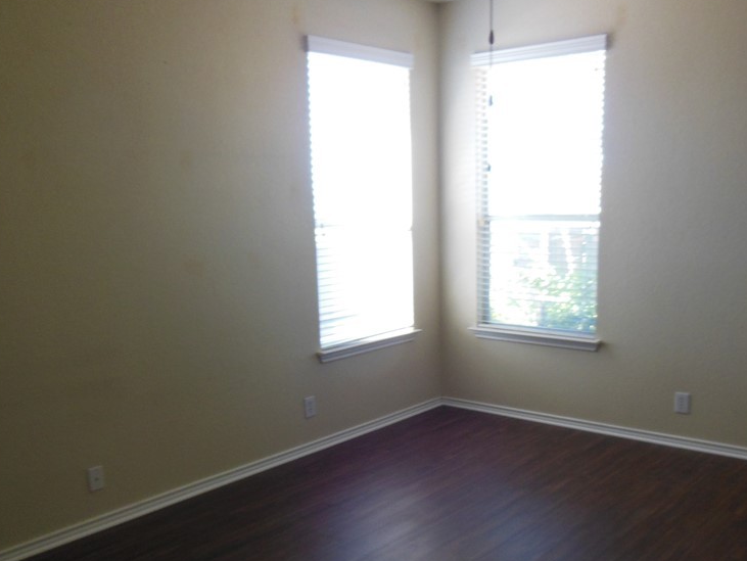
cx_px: 410
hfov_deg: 52.5
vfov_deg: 40.2
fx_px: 756
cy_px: 377
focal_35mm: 35
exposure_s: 1/30
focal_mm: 4.5
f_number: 3.5
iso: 250
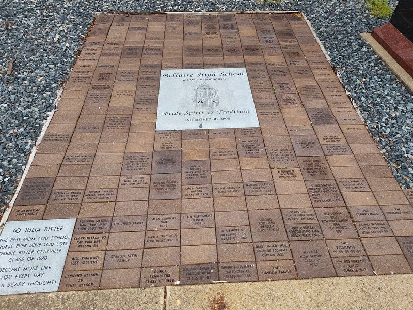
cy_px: 155
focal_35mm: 23
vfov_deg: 58.9
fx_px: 274
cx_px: 206
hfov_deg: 73.9
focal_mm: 5.56
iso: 102
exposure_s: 1/200
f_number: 1.8
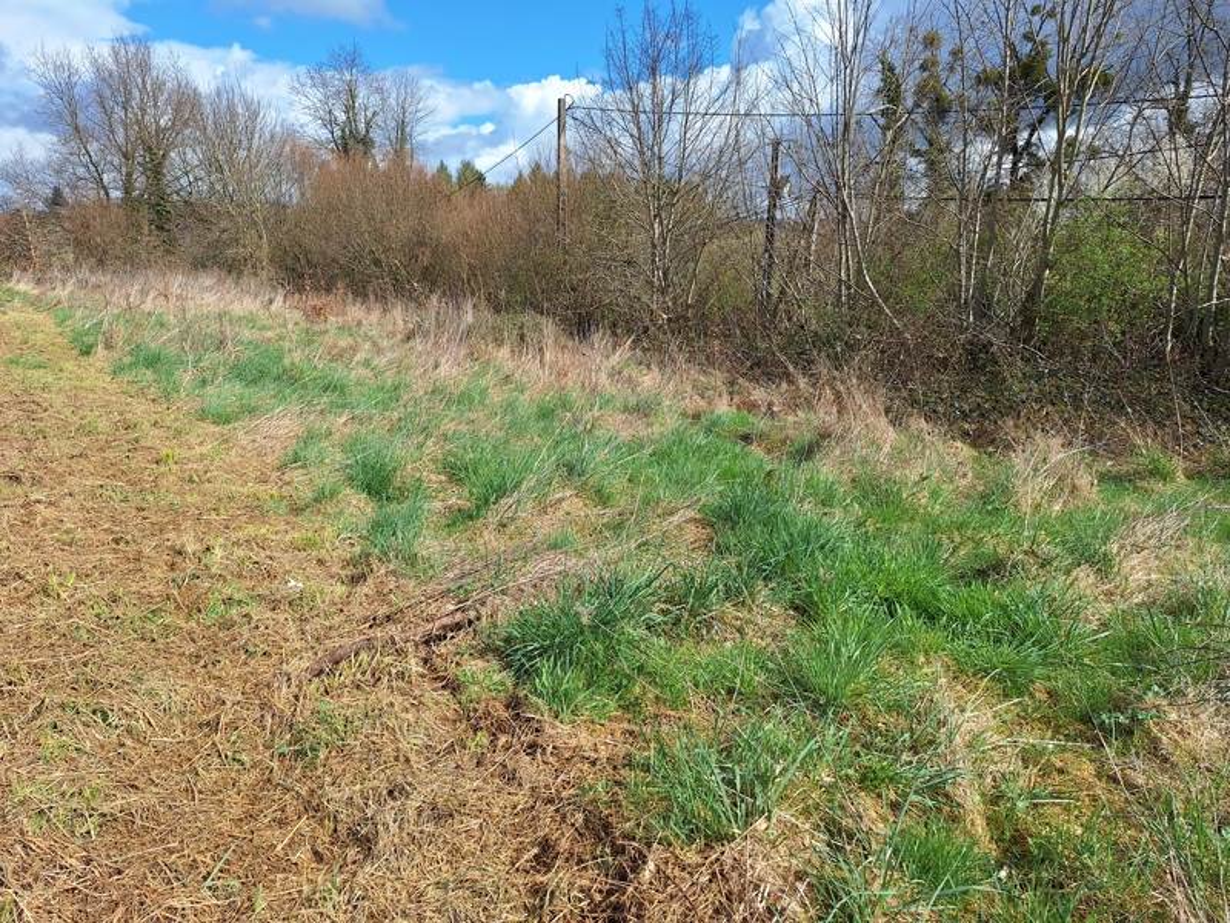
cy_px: 462
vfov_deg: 58.9
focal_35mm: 23
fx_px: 817
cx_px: 615
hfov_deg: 73.9
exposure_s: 1/2959
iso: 40
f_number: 1.8
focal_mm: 5.54
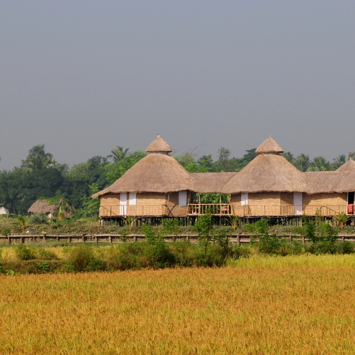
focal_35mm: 180
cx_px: 260
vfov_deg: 9.7
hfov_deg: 9.7
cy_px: 174
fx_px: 2088
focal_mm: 70
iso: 200
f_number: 7.1
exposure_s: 1/800
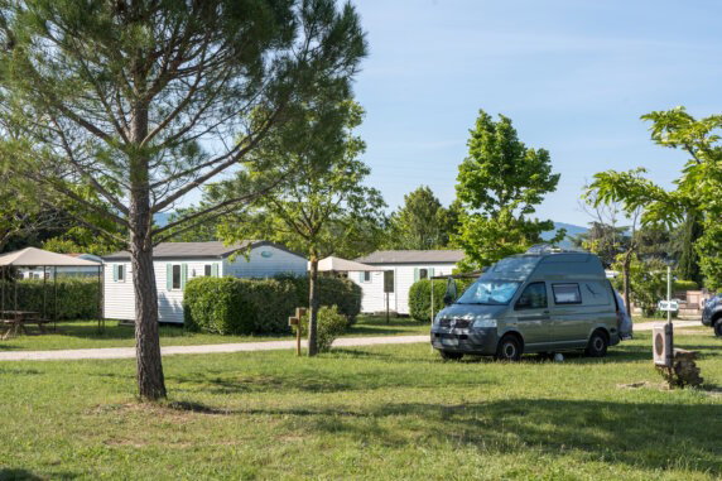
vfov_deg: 27.5
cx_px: 361
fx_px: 982
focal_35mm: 49
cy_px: 240
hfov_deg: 40.4
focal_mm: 49
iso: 100
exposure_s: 1/125
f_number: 11
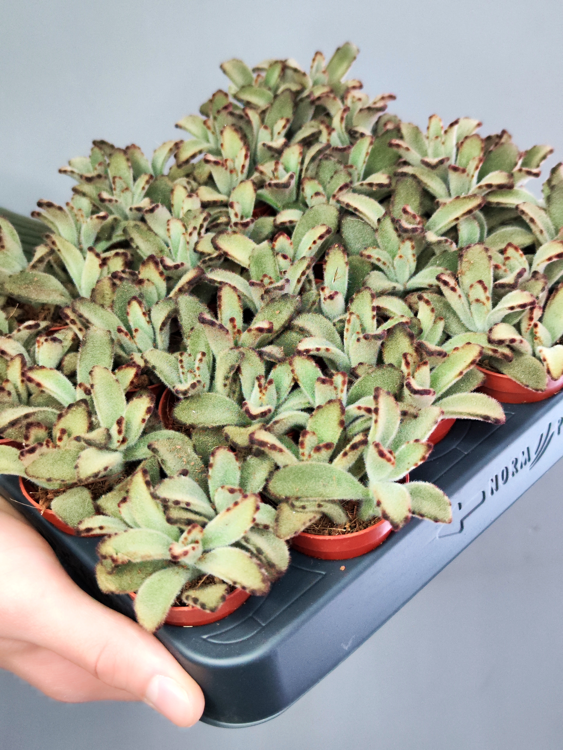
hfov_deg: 58.9
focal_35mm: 23
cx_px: 282
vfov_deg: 73.9
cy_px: 375
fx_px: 499
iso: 4266
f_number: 1.69
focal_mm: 7.01
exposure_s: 1/150
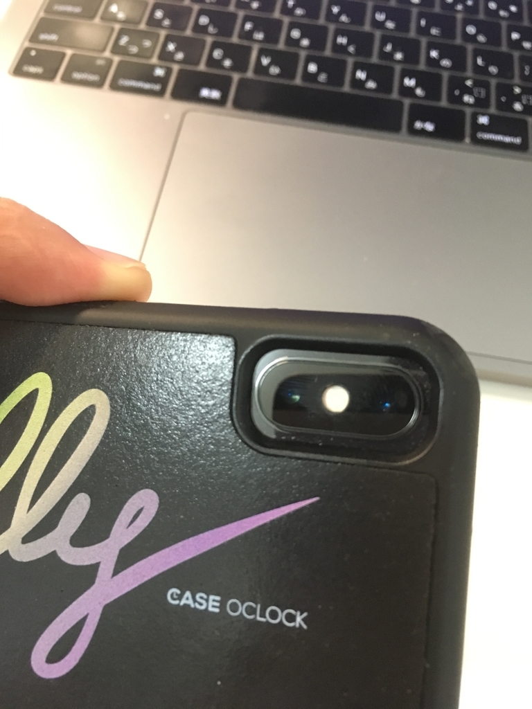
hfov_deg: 48.2
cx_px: 266
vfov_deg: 61.7
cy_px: 354
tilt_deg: -63.6
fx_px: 594
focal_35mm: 29
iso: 250
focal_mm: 4.15
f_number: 2.2
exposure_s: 1/15
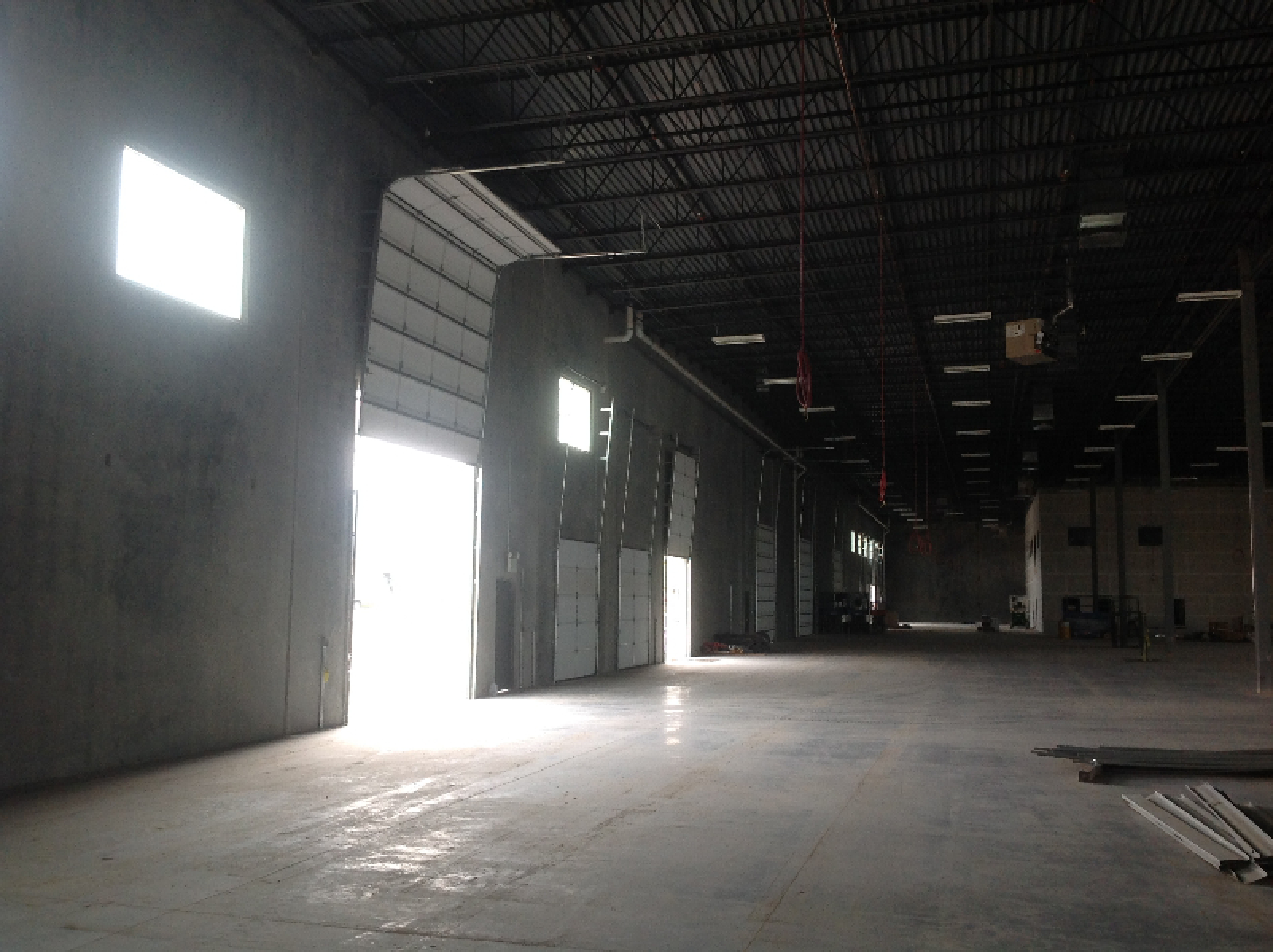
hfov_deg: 52.7
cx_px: 636
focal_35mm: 35
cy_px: 476
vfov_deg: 40.6
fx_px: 1286
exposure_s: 1/120
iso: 100
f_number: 2.4
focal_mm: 4.28
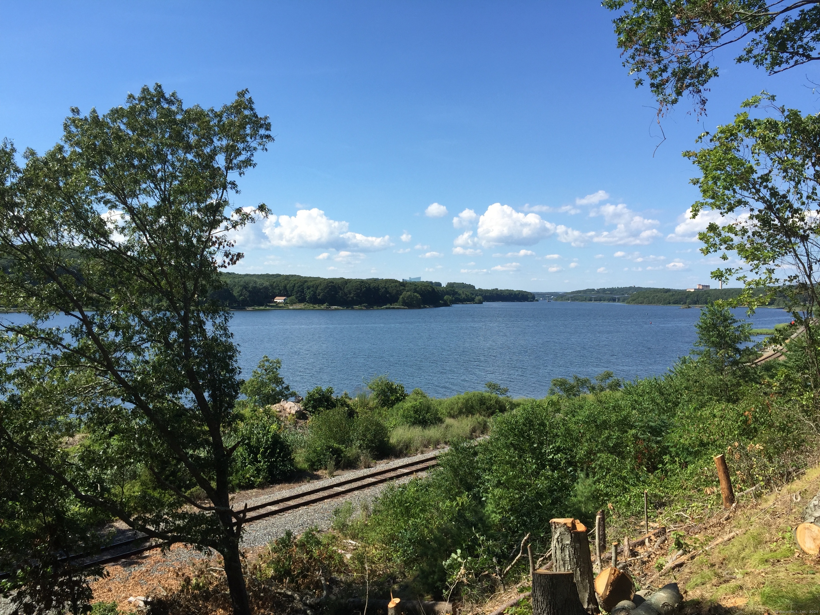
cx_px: 410
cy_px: 308
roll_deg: -1.5
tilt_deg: -2.2
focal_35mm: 29
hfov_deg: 61.7
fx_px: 687
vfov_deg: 48.2
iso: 32
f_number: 2.2
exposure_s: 1/1522
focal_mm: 4.15
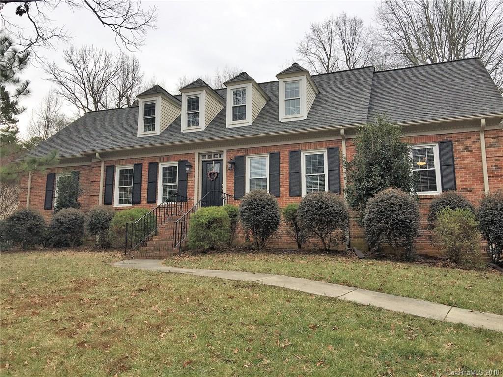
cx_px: 252
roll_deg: +0.5
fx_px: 421
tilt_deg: +8.3
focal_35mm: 29
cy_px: 188
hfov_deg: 61.7
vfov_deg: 48.2
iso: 32
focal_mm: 4.15
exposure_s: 1/791
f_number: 2.2
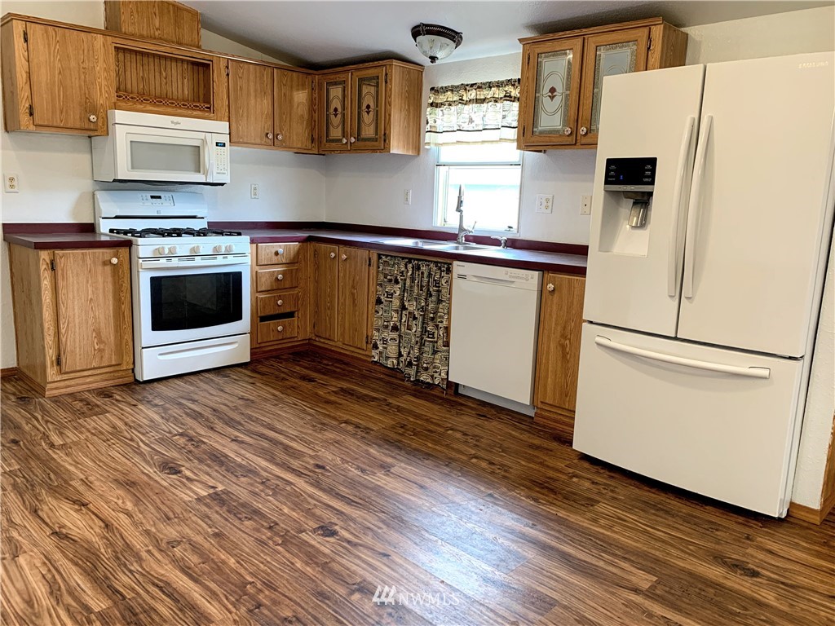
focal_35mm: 26
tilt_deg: -9.3
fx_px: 627
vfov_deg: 53.1
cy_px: 313
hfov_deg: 67.3
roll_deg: -2.6
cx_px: 418
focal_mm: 4.25
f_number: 1.8
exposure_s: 1/60
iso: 125
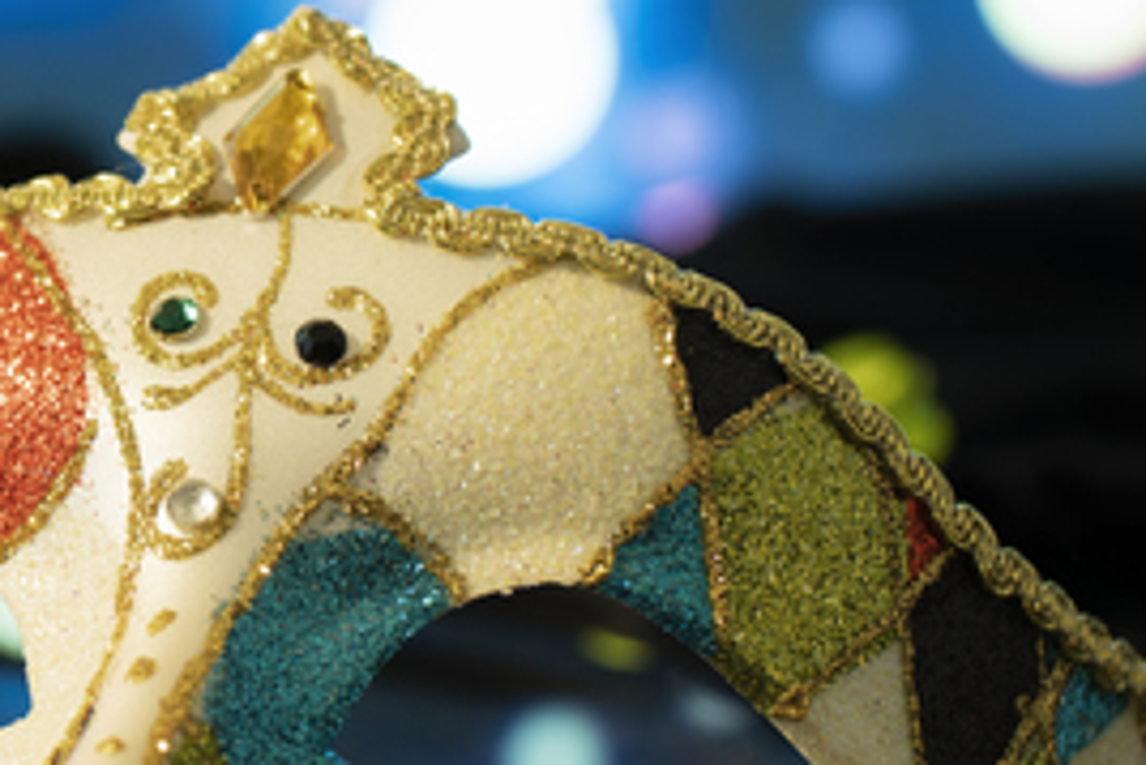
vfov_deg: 9.7
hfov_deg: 13.7
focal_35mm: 142
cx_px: -462
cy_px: 348
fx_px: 4523
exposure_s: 1/3.33
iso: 100
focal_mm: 50
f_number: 2
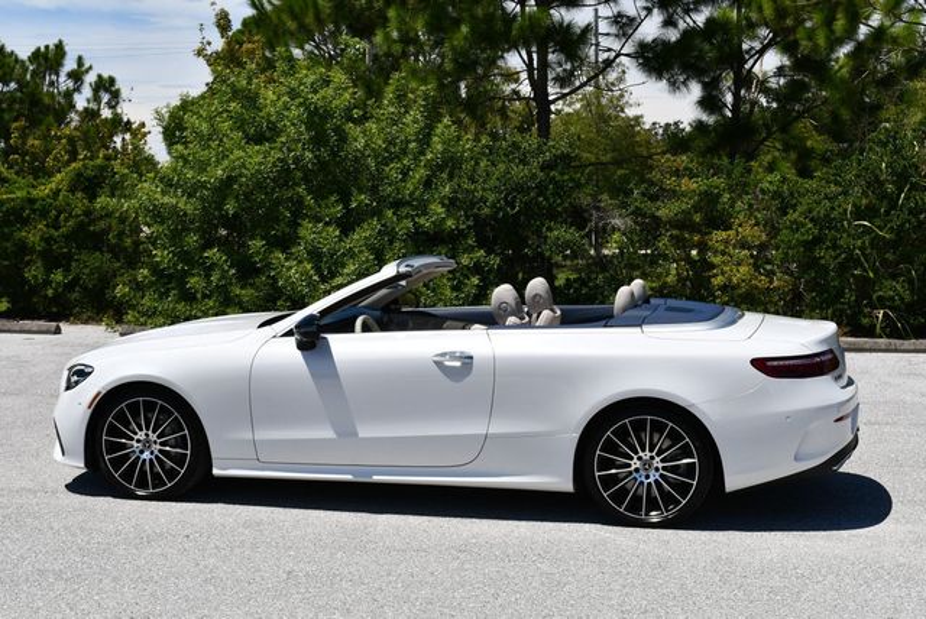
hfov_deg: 35.6
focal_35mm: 56
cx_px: 463
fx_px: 1442
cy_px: 310
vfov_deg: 24.2
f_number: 9
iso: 100
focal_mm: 28
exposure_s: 1/320
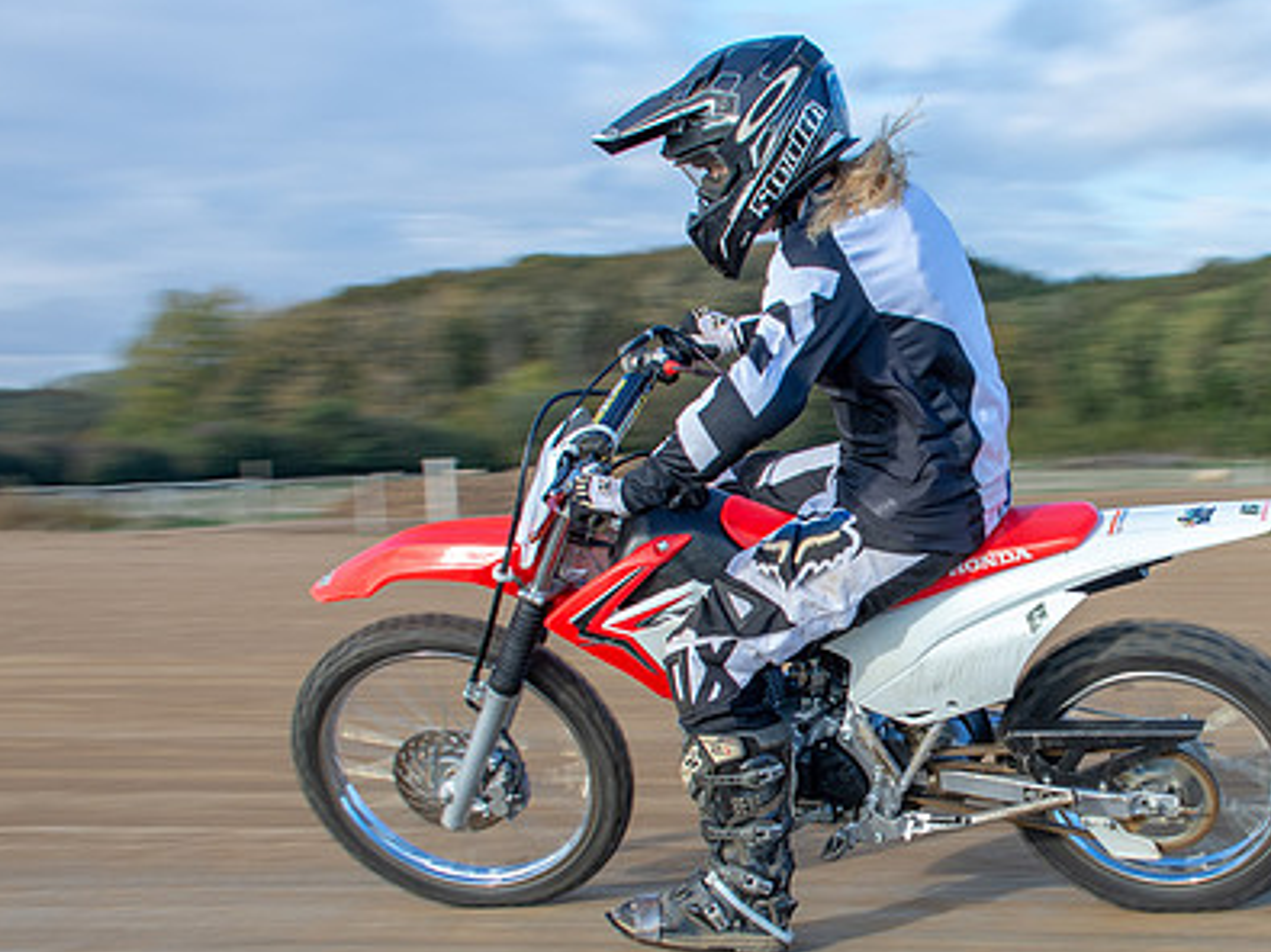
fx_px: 2753
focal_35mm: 75
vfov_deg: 19.6
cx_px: 989
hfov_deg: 25.6
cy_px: 577
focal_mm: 26
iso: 200
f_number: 6.3
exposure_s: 1/250
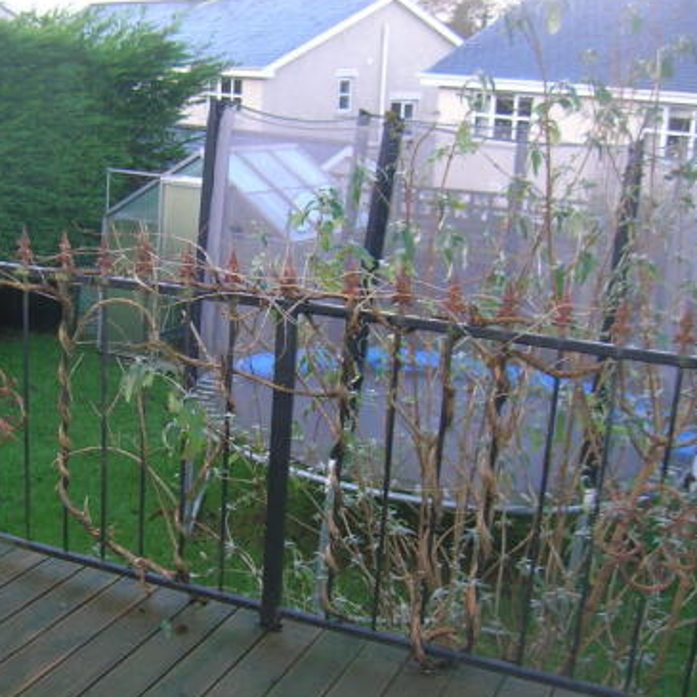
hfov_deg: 34.7
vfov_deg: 35.3
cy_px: 391
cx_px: 183
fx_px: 1093
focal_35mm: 48
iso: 55
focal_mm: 5.7
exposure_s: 1/30
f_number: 2.9
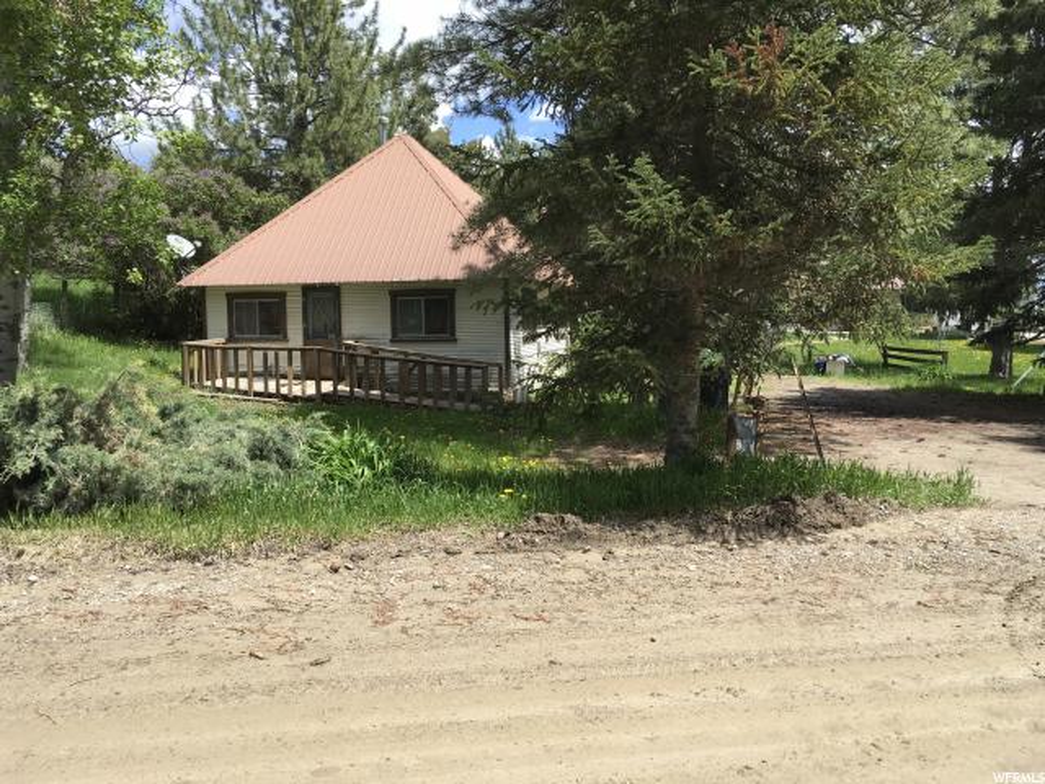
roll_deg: +0.4
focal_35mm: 29
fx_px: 875
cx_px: 522
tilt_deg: -3.3
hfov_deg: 61.7
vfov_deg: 48.2
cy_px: 392
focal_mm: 4.15
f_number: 2.2
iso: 25
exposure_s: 1/916
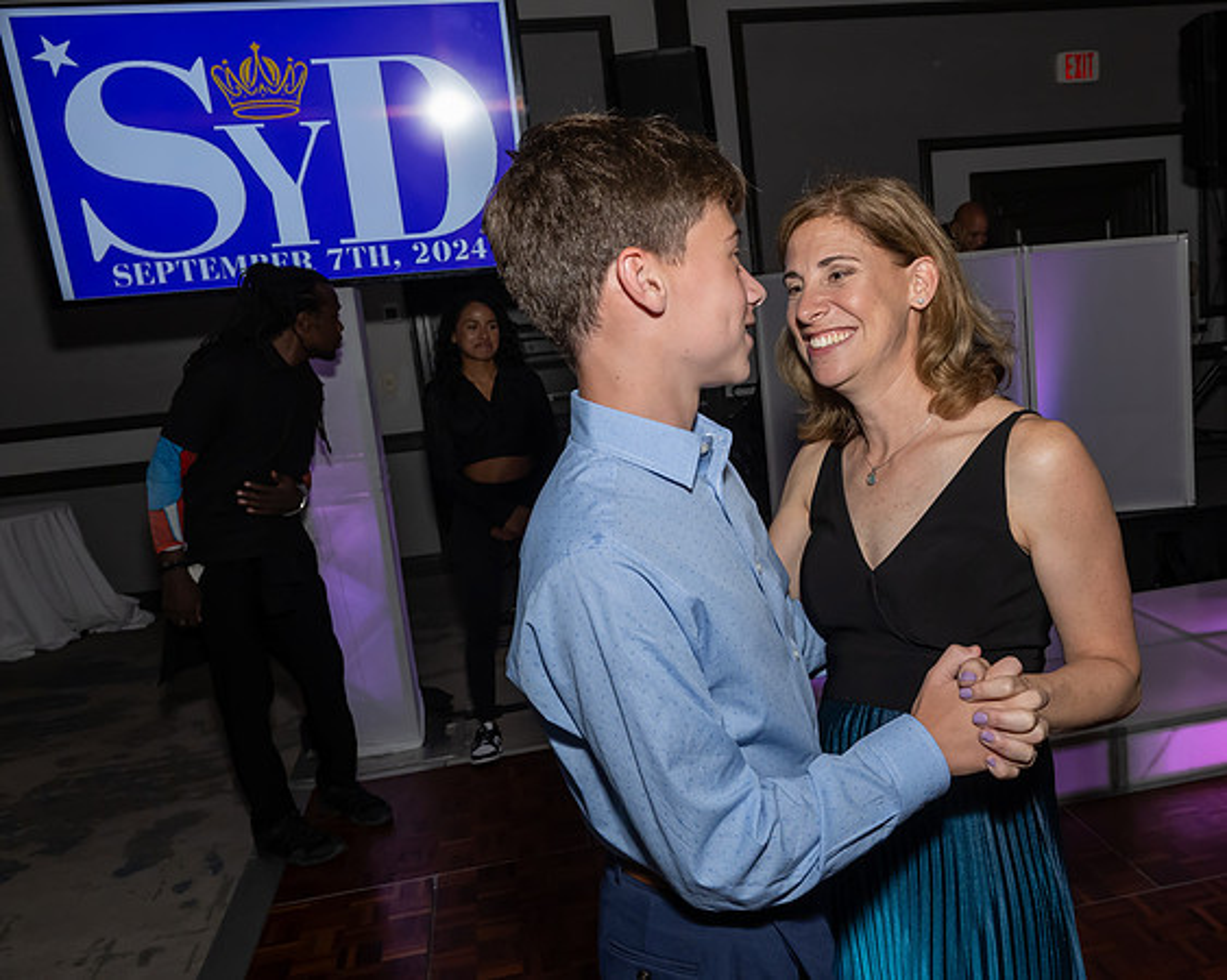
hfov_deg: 53.6
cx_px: 796
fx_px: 1193
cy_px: 508
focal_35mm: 33
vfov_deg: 44.7
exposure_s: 1/250
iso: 1000
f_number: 7.1
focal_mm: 18
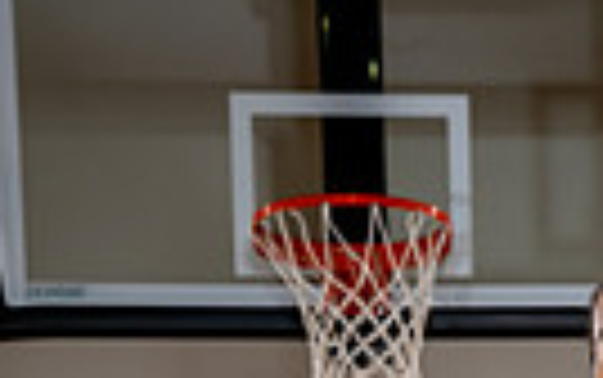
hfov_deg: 12.6
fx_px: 2697
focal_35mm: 164
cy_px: 972
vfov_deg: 7.4
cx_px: 630
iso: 200
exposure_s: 1/250
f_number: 5.6
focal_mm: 48
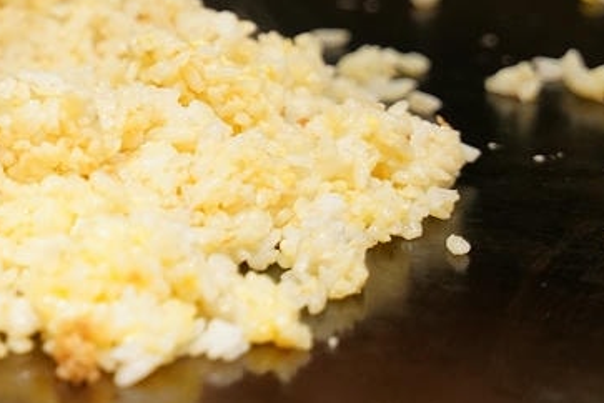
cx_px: -196
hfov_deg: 8.2
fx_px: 4161
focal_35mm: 248
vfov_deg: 5.5
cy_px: -93
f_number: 3.5
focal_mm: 75
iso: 1600
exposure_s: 1/160
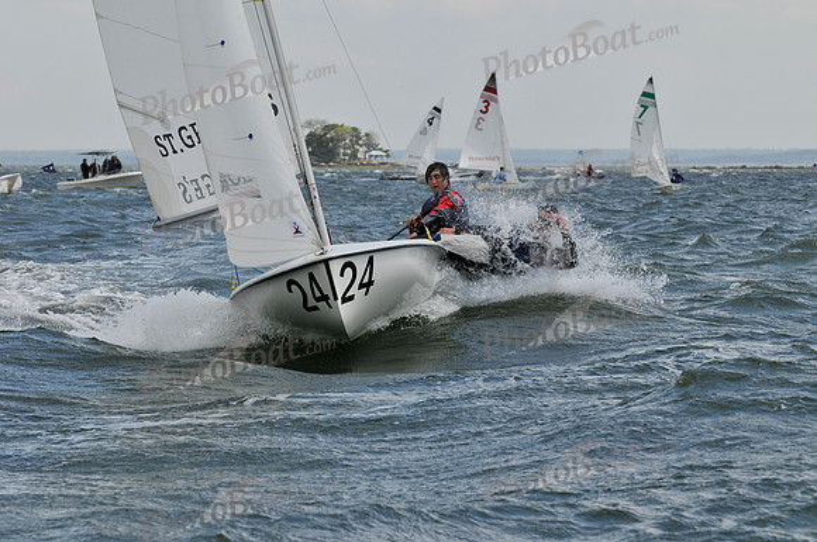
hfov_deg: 9.8
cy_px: 271
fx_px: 4759
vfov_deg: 6.5
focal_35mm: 210
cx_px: 408
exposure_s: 1/800
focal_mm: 140
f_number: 8
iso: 200
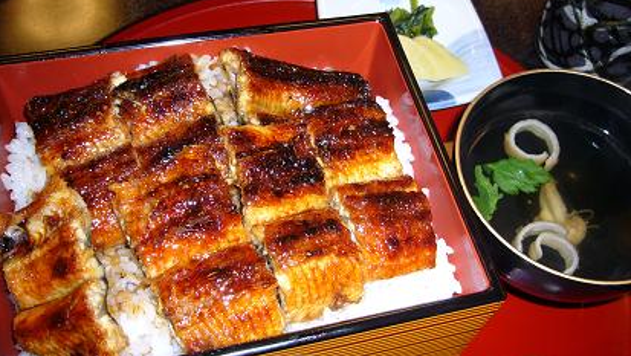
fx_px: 653
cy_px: 193
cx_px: 320
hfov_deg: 51.6
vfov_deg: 30.5
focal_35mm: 39
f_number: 2.8
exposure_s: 1/60
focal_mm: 5.8
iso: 100
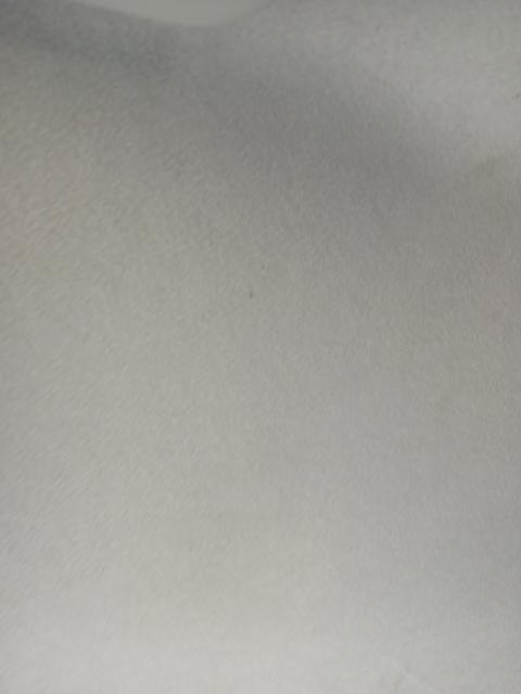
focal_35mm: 26
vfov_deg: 67.3
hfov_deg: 53.1
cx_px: 260
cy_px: 347
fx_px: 522
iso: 64
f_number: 1.8
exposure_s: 1/60
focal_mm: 3.98
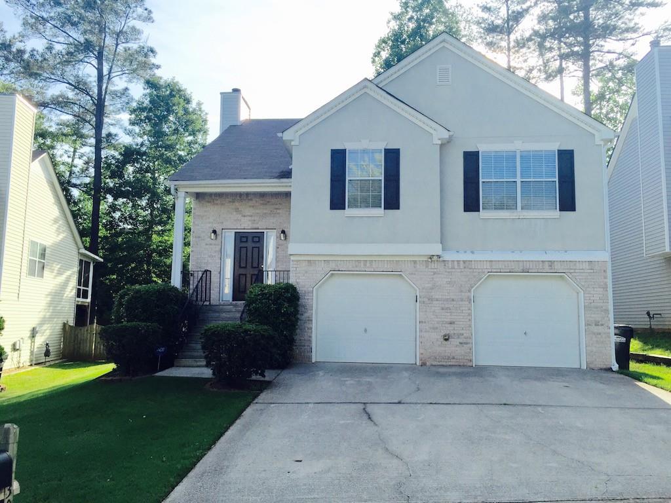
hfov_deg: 61.7
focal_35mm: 29
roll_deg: -0.5
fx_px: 562
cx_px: 336
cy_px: 252
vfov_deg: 48.2
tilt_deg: +6.9
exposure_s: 1/1464
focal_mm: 4.15
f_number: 2.2
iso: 32
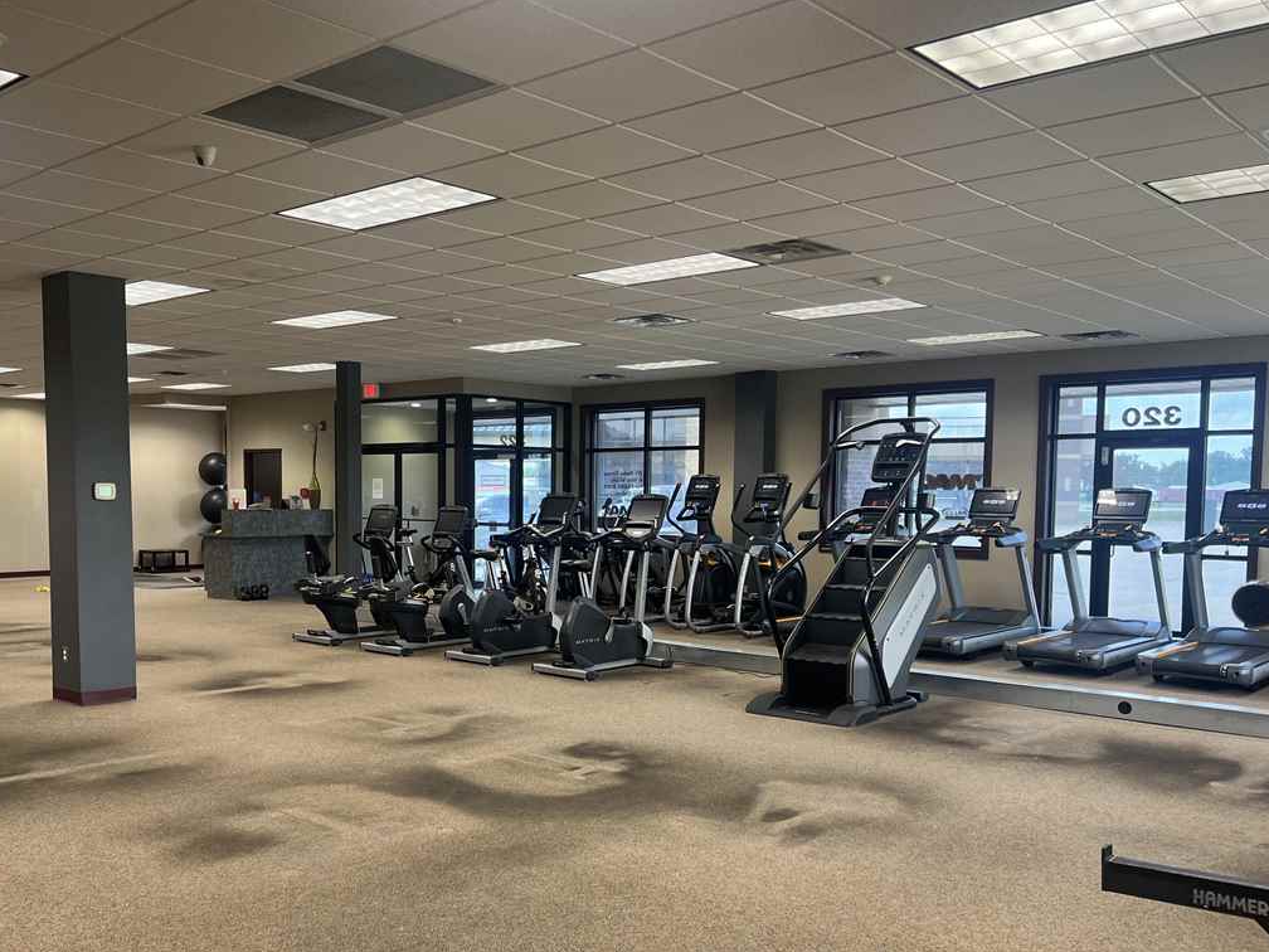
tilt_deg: -4.3
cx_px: 534
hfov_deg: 55.1
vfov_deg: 42.8
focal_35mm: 33
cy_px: 562
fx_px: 1210
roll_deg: +0.0
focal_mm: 5.7
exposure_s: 1/60
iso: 80
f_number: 1.5
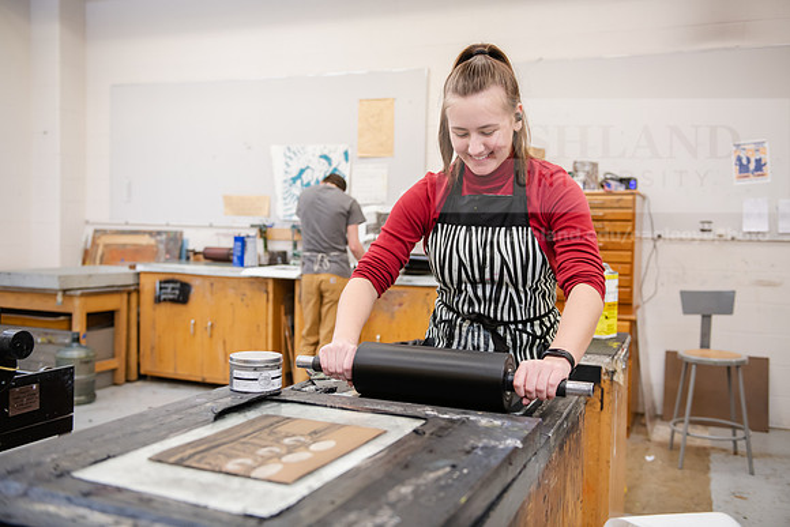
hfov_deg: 54.4
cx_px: 395
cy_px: 264
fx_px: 768
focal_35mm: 35
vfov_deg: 37.9
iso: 640
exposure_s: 1/200
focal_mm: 35
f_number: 3.2
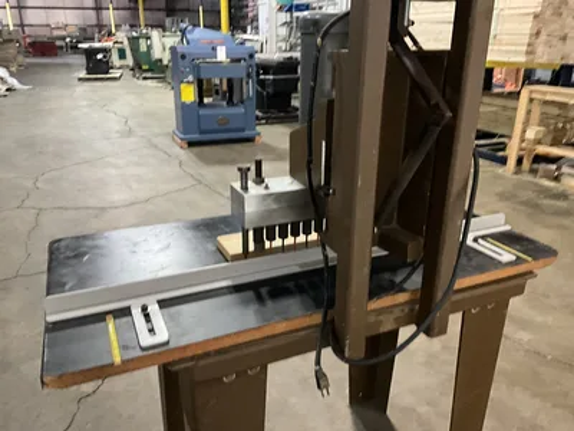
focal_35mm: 29
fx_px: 481
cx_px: 287
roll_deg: +0.9
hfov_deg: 61.7
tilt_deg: -21.6
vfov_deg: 48.2
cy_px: 216
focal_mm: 3
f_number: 1.8
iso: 400
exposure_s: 1/30
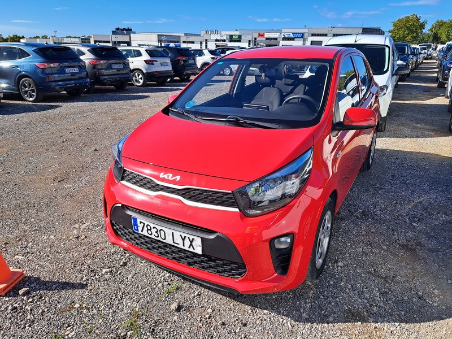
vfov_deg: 56.8
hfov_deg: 71.6
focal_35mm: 24
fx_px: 313
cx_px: 226
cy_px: 170
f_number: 1.8
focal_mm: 5.23
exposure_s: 1/999
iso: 50
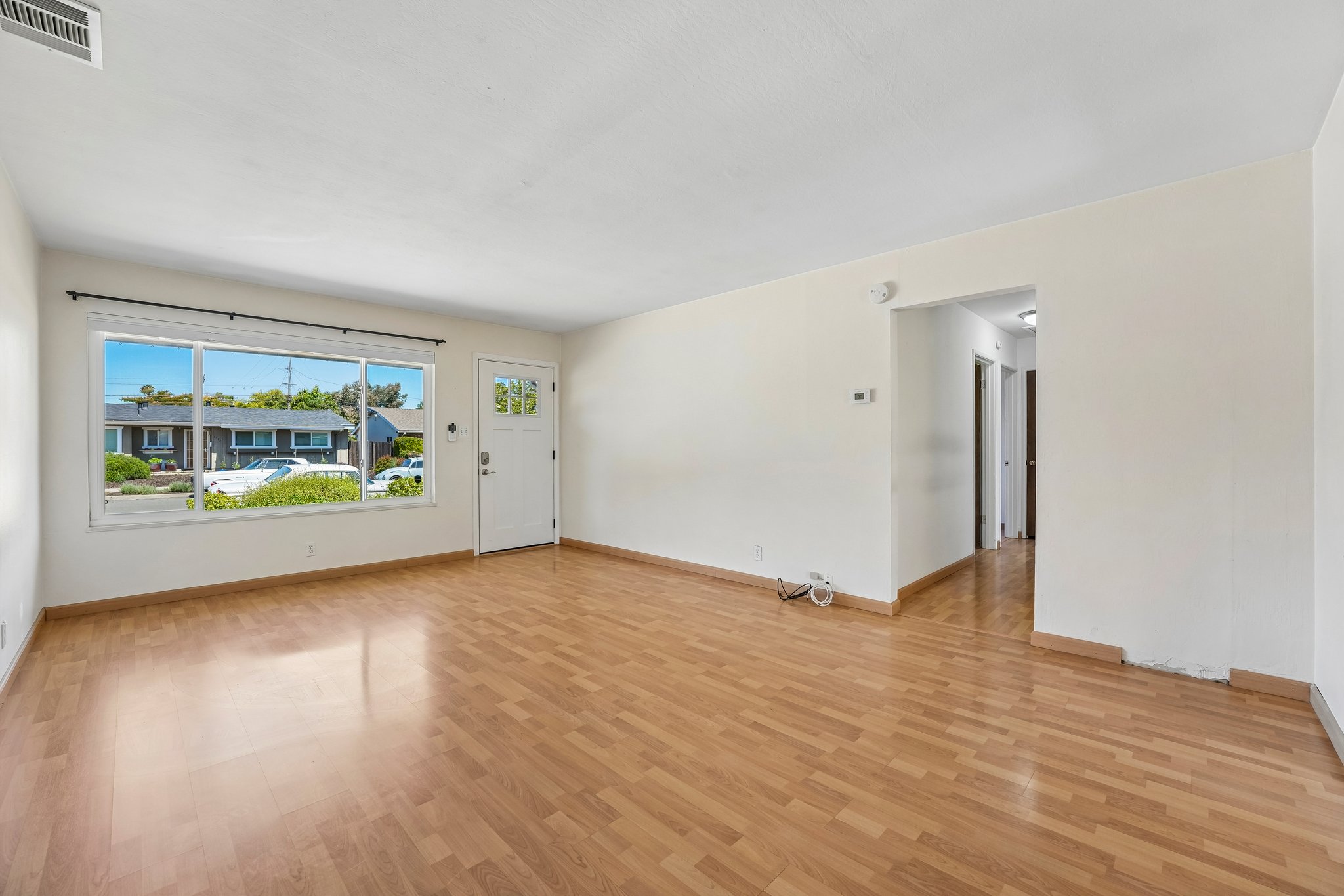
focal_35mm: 14
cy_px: 448
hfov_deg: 104.3
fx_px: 523
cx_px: 672
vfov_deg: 81.2
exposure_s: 1/50
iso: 640
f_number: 8
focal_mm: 14
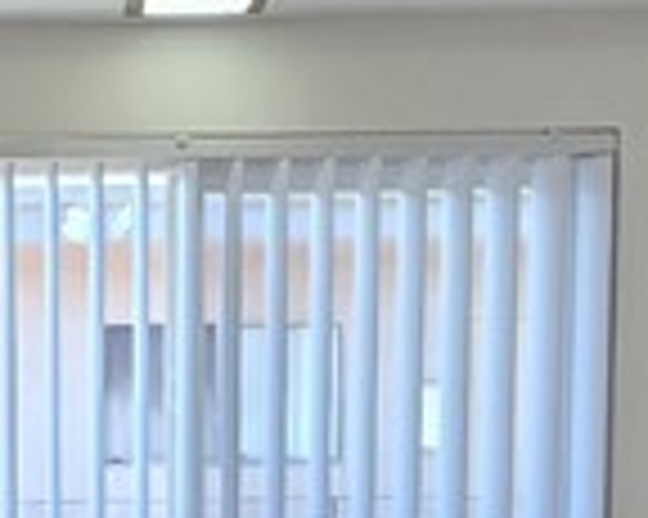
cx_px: 32
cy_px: 631
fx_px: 1725
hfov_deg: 20.7
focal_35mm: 90
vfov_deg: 16.3
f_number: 1.9
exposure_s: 1/120
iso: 100
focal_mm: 2.2
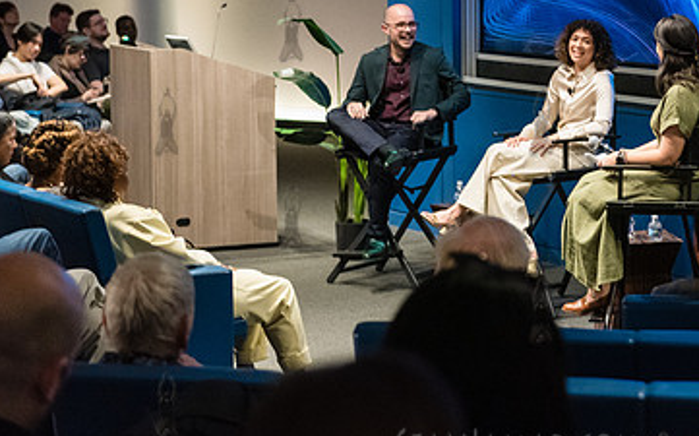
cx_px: 540
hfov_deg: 18.0
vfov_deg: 11.3
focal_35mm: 115
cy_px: 121
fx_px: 2189
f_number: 3.5
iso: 6400
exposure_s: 1/200
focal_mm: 70
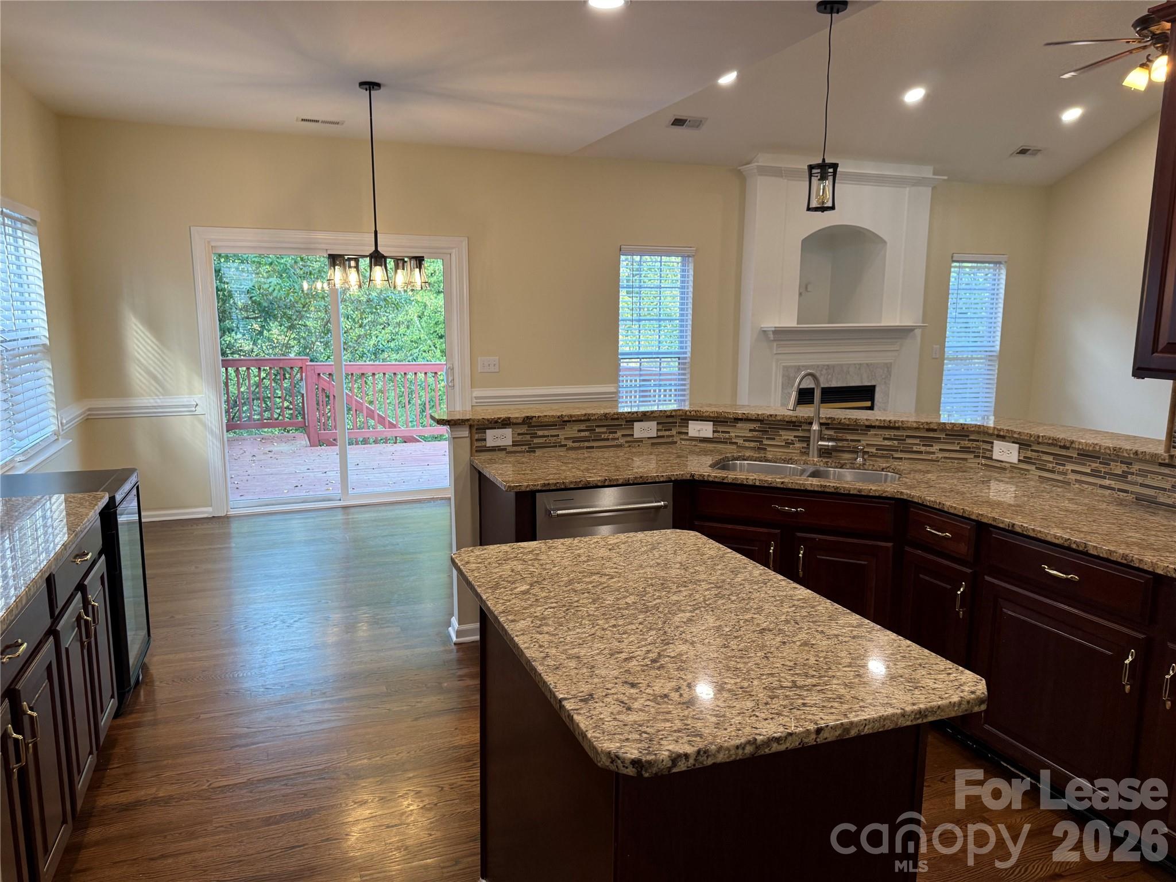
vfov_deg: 56.8
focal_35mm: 24
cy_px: 441
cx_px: 588
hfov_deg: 71.6
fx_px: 815
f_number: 1.78
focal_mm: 6.76
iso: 200
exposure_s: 1/120
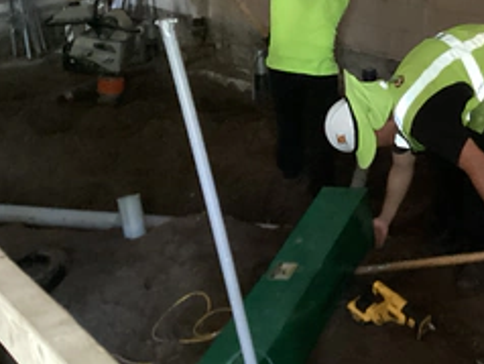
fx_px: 910
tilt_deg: -12.3
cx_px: 476
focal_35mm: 65
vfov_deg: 22.1
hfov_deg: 28.1
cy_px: 32
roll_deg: +1.3
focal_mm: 3.3
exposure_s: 1/17
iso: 800
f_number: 2.4
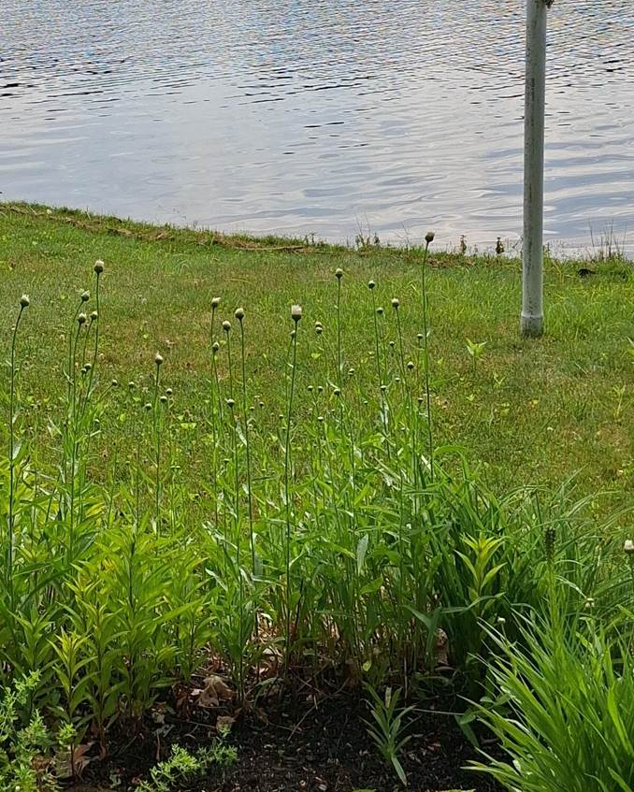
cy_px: 274
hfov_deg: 22.1
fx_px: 1618
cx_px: 195
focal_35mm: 69
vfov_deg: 27.4
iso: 25
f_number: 1.8
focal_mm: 3.98
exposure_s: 1/1209
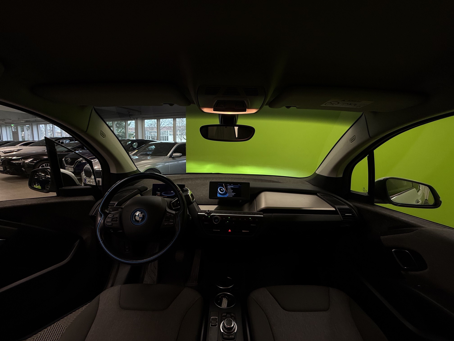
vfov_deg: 85.7
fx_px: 184
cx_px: 227
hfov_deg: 102.1
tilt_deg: -7.3
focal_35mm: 14
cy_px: 170
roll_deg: -1.3
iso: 100
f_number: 2.2
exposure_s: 1/100
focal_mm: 2.22
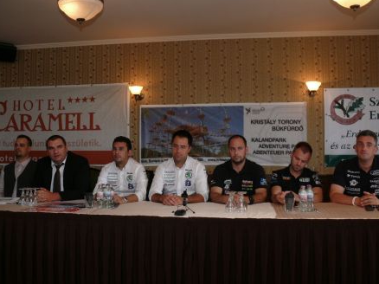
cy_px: 144
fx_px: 394
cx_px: 191
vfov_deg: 39.6
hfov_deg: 51.4
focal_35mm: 36
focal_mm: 7.4
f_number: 4
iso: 100
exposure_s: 1/30
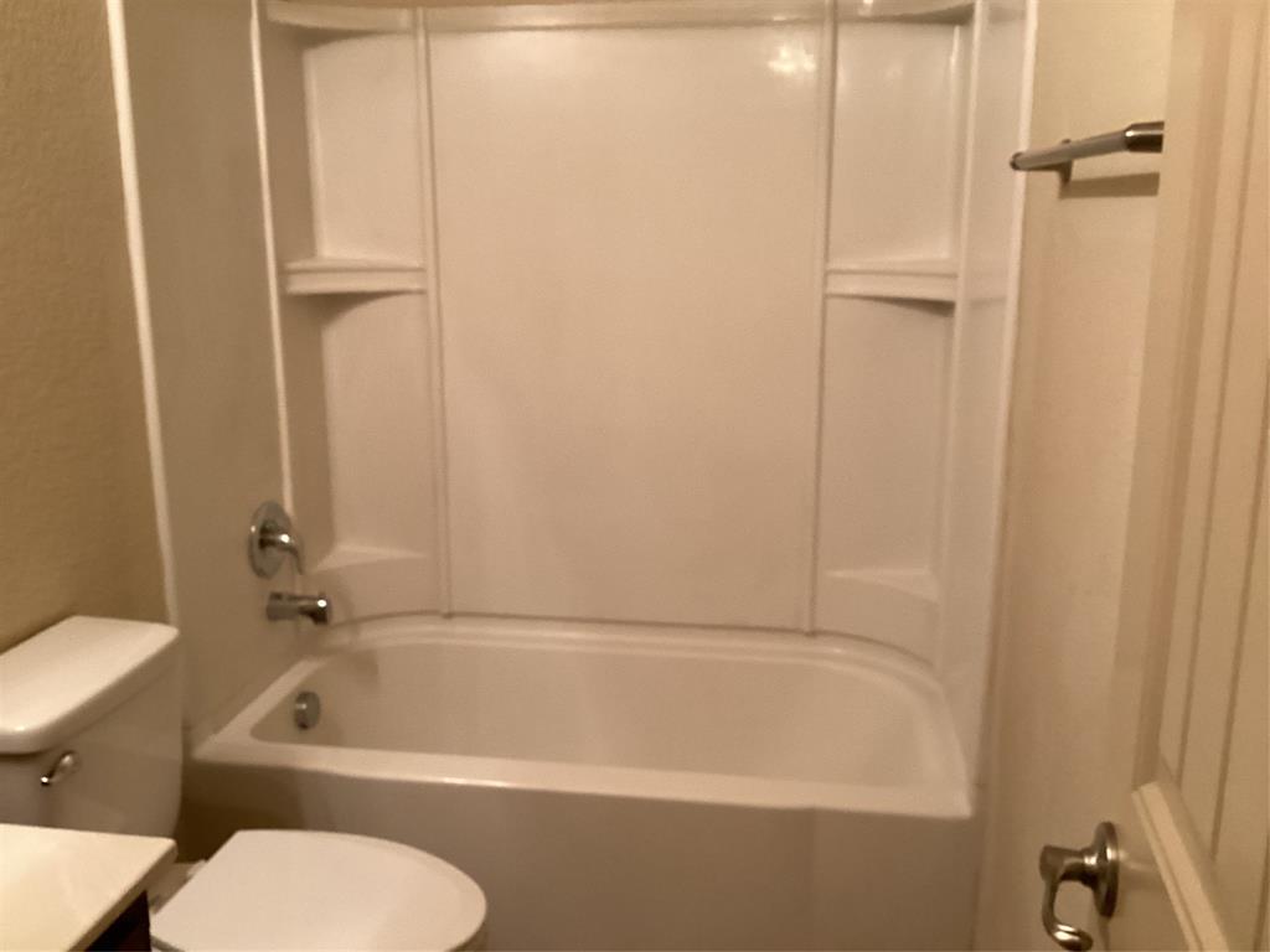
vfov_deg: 45.4
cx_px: 635
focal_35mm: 31
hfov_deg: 58.4
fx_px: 1137
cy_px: 476
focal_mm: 3.3
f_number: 2.4
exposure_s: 1/60
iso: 250
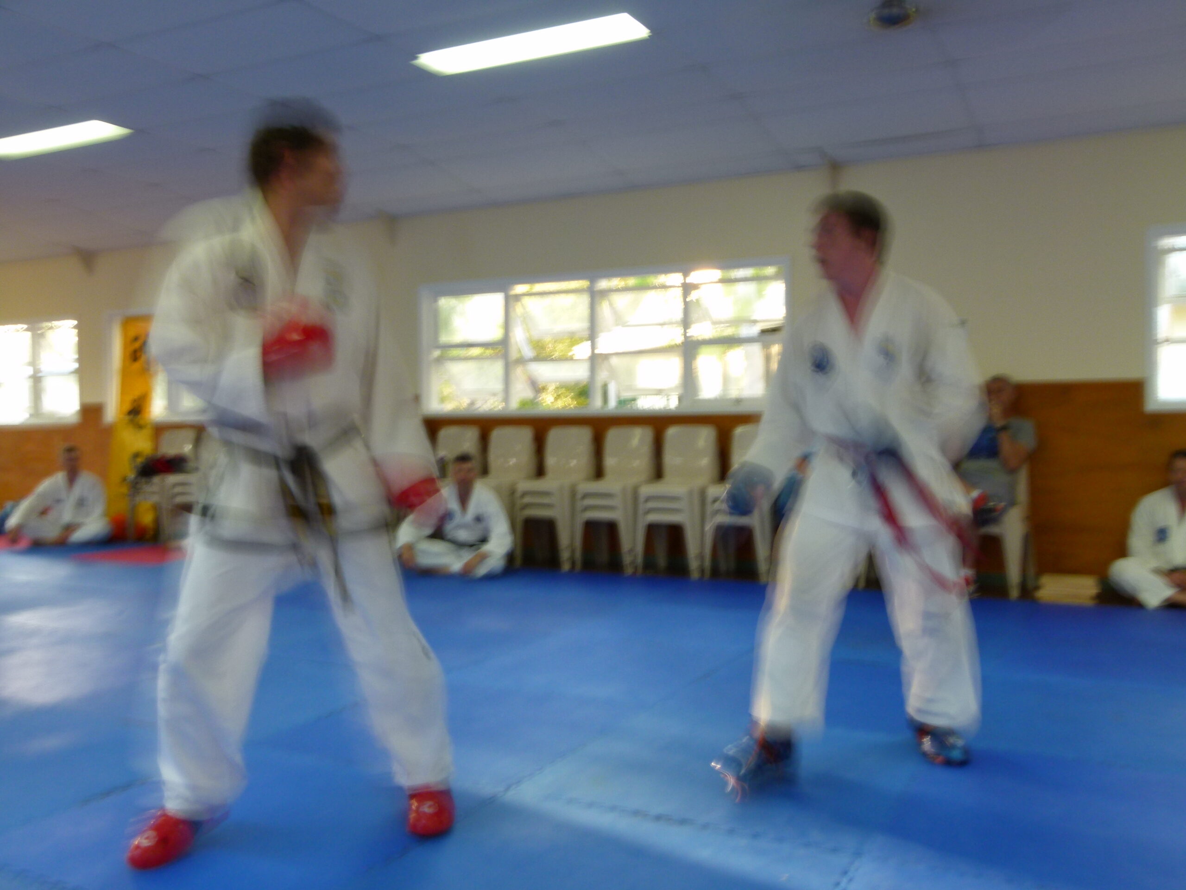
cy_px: 445
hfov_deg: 58.4
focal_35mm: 31
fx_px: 1062
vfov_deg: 45.4
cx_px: 593
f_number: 5.6
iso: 100
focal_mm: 5.6
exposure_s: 1/4
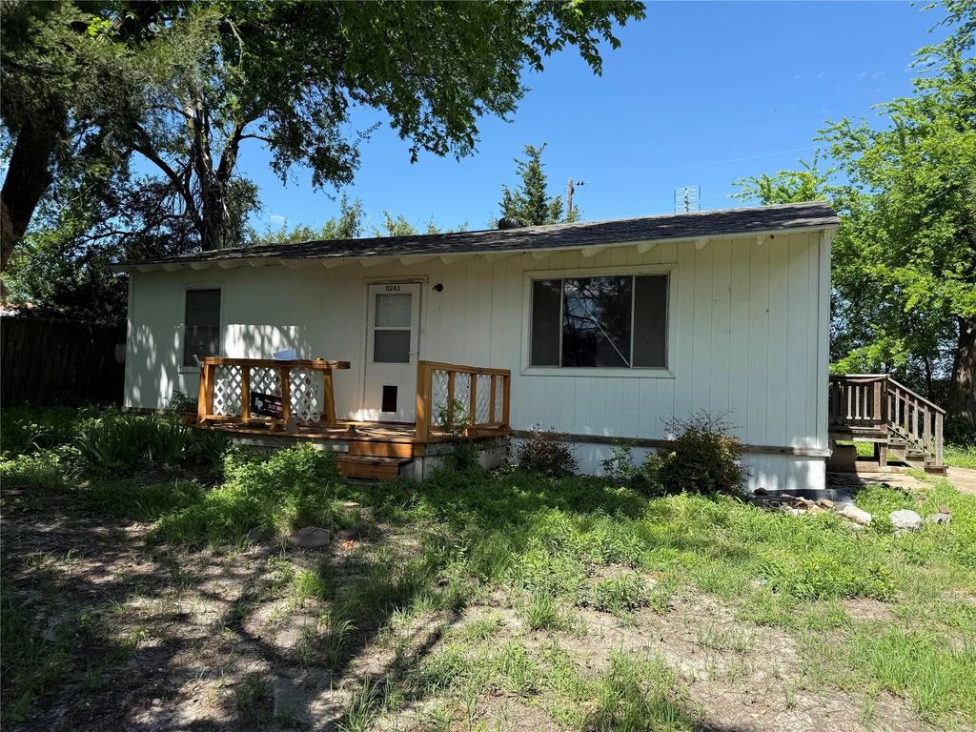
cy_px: 366
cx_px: 488
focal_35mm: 24
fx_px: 677
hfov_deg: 71.6
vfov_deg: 56.8
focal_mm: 6.76
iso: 80
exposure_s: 1/1949
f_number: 1.78
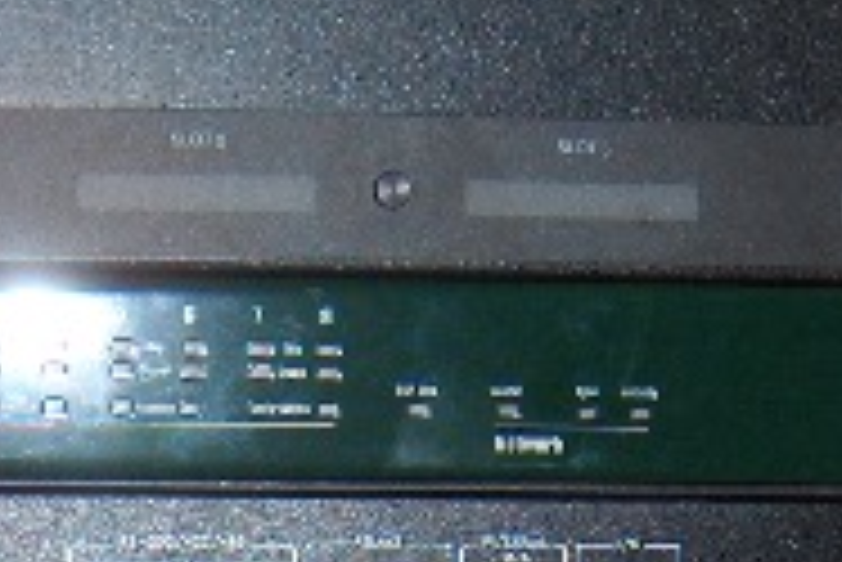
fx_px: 3253
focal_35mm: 139
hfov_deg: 14.7
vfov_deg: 9.5
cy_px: 962
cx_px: 306
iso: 100
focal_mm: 8
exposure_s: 1/60
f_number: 2.8
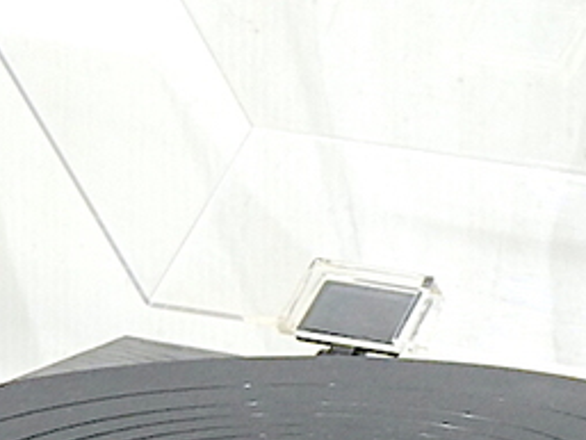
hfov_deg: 5.0
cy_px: 575
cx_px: 385
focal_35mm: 396
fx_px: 6707
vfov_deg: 3.7
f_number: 5.1
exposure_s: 1/6
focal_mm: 19
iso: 200
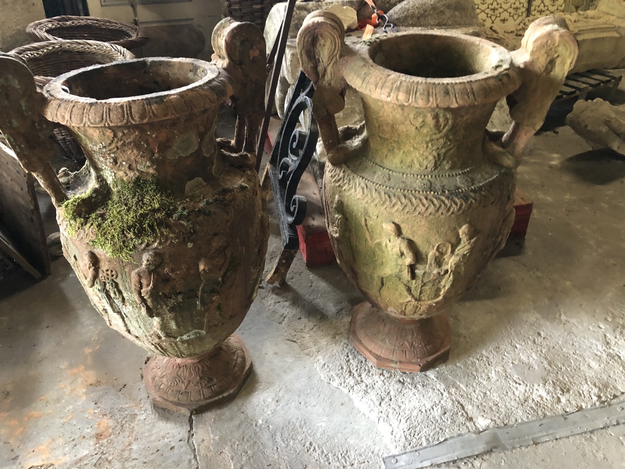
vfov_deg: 49.7
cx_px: 312
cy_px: 234
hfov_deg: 63.4
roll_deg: -0.7
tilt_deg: -32.6
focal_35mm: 28
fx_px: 506
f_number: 1.8
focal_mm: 4
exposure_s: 1/5
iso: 80
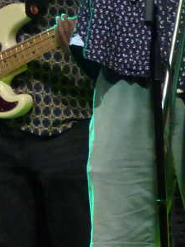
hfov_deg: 2.4
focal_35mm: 613
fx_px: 4371
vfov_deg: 3.2
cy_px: 58
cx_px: 14
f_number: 2.8
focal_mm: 33
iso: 640
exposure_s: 1/160
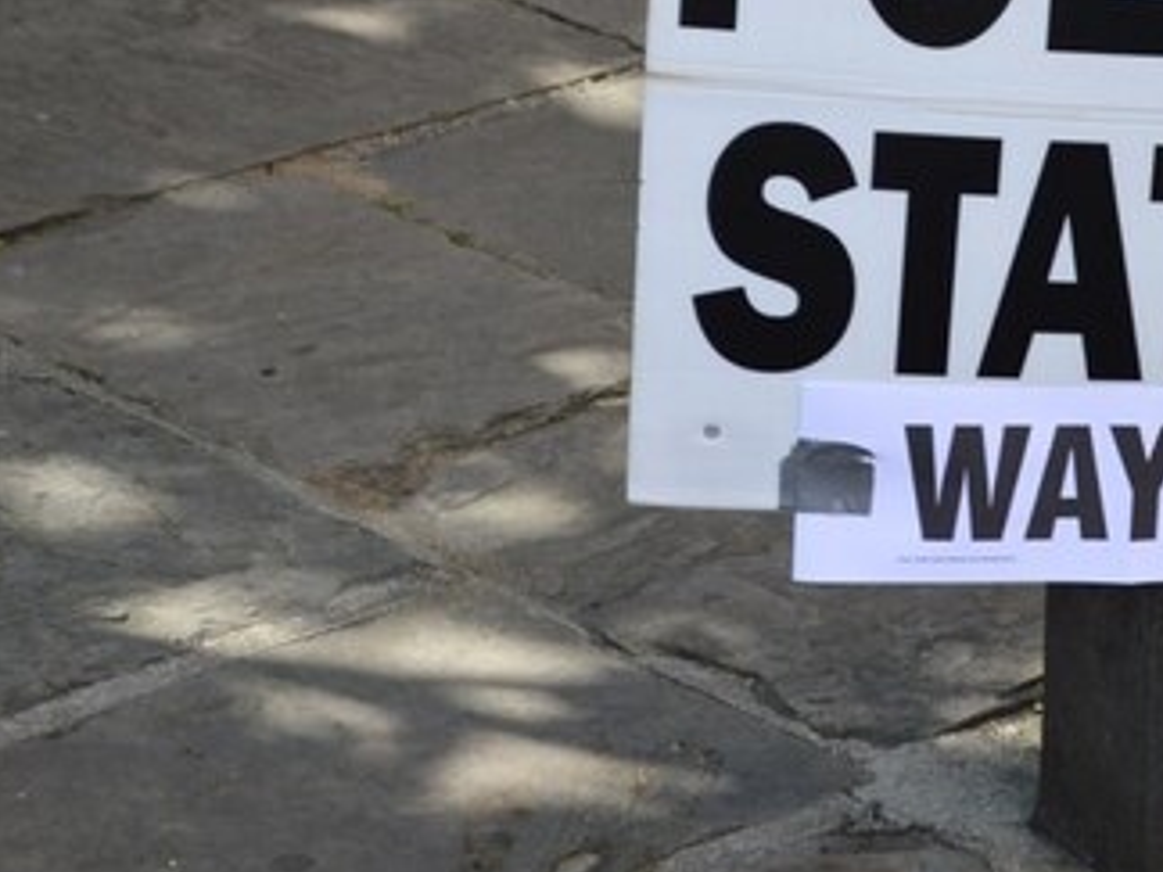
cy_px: 117
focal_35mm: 156
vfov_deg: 9.5
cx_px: 1181
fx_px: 5241
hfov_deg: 12.5
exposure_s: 1/160
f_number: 6.3
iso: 100
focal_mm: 48
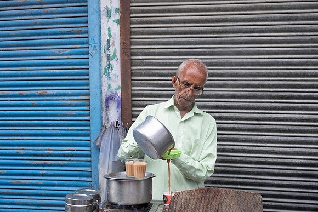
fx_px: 389
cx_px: 159
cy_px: 106
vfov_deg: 30.5
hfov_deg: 44.5
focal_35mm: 44
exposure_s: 1/160
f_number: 4
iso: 400
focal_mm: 29.2
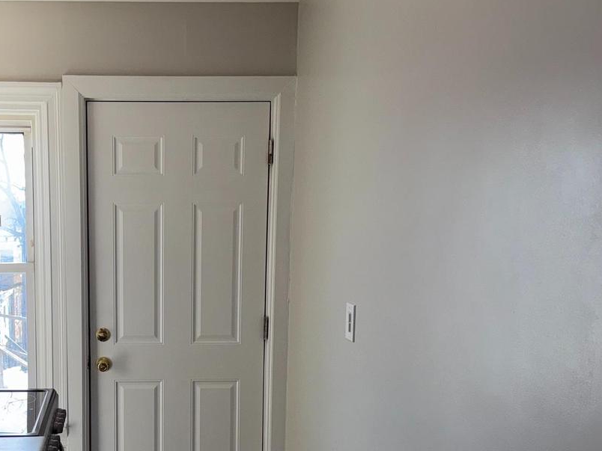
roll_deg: -0.3
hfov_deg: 42.5
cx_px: 151
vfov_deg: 33.2
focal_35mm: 43
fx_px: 748
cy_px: 316
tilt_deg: -7.3
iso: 80
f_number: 1.78
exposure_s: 1/677
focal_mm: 6.76
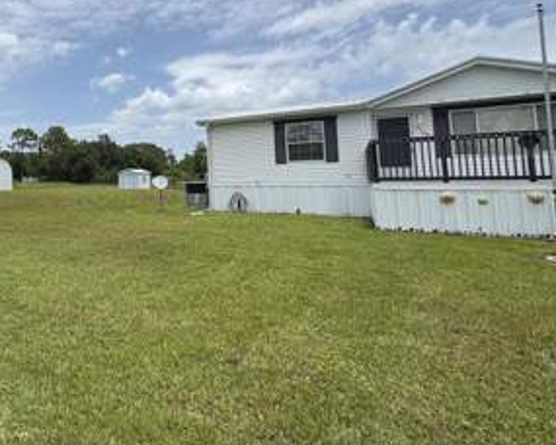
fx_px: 378
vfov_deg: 59.6
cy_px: 152
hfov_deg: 65.5
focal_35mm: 23
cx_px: 105
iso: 50
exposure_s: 1/3390
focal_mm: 2.22
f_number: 2.2
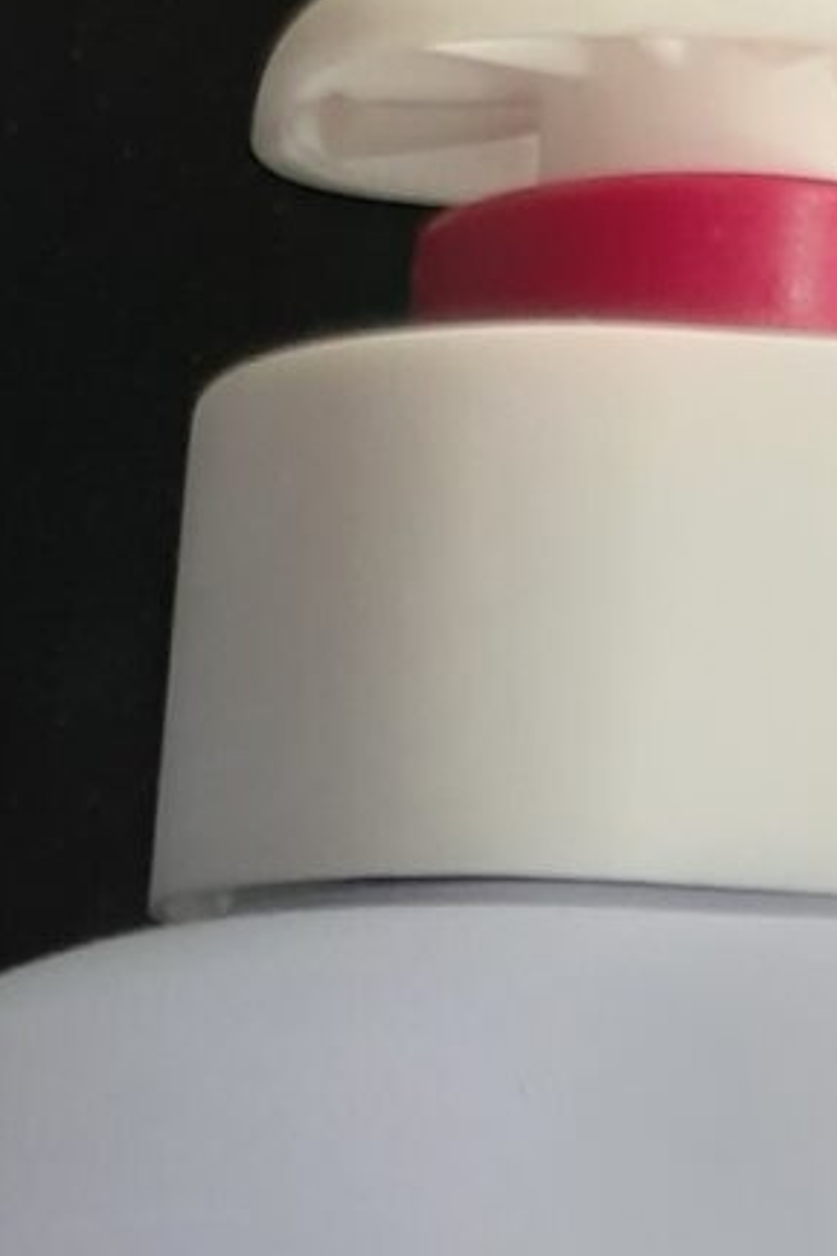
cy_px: 2582
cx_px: -587
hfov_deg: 8.9
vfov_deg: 12.2
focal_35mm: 148
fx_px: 5161
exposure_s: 1/50
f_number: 1.8
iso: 40
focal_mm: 5.23
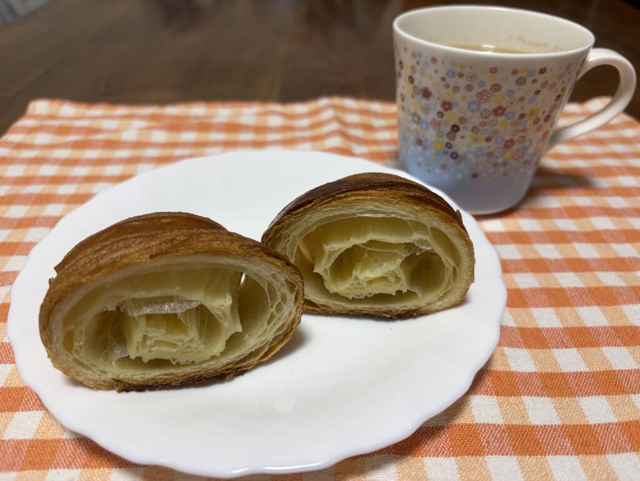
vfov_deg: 53.1
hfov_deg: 67.3
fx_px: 481
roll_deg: +0.6
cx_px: 320
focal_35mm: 26
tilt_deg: -35.5
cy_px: 240
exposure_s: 1/100
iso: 80
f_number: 1.6
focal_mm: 5.96
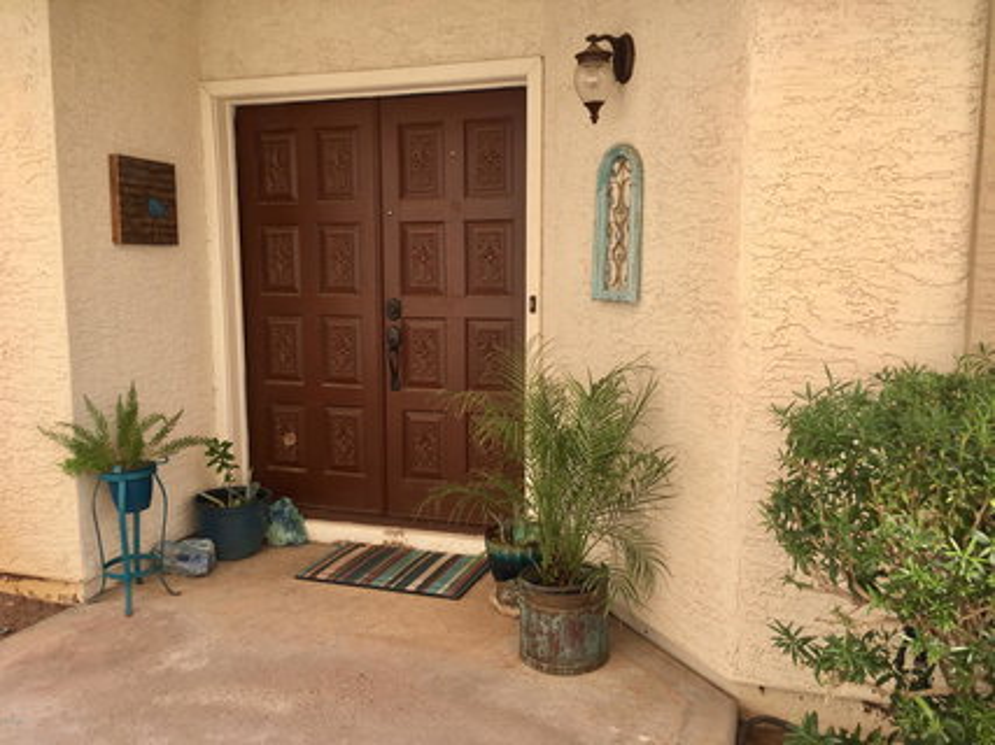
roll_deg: -0.5
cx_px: 498
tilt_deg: -7.4
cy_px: 372
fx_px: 833
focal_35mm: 29
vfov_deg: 48.2
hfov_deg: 61.7
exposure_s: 1/432
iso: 25
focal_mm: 4.15
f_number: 2.2
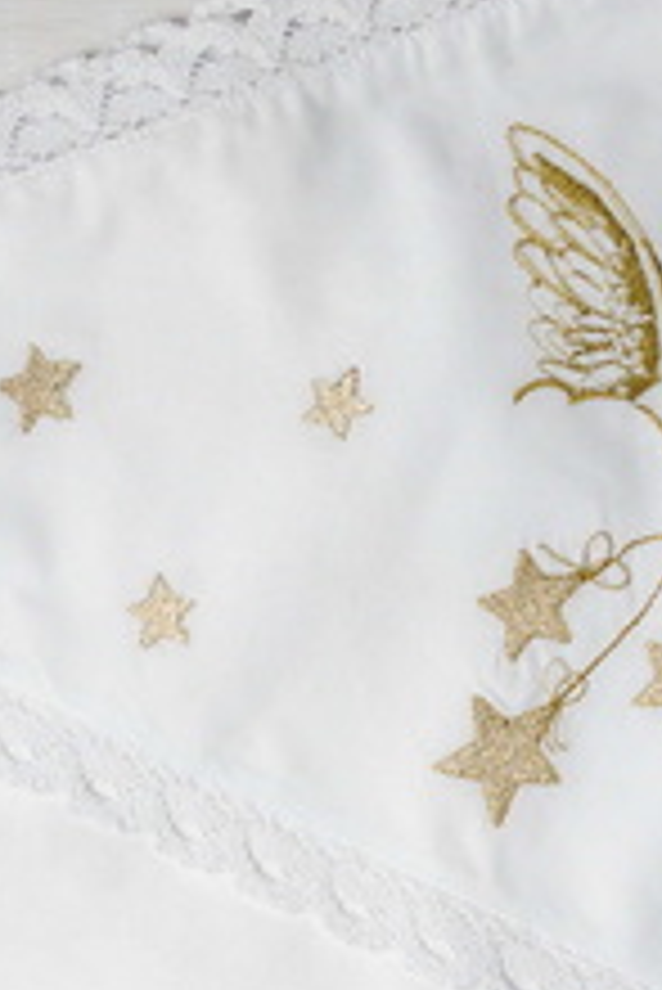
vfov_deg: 10.3
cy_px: 1206
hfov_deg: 7.0
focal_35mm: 196
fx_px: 5397
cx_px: 459
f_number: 1.8
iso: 400
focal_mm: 32
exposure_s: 1/400
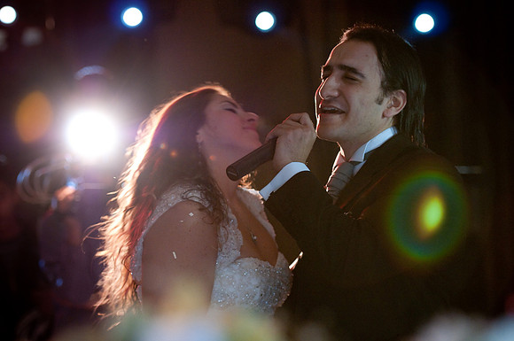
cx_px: 257
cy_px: 170
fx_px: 2096
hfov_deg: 14.0
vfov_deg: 9.3
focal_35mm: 147
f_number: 2.8
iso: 500
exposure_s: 1/60
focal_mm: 98
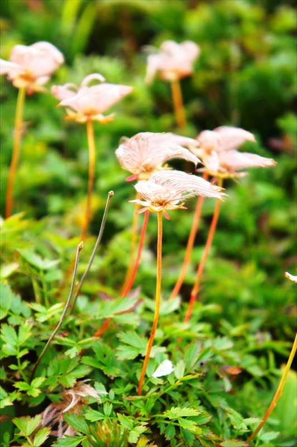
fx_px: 1023
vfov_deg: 24.6
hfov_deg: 16.5
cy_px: 224
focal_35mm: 82
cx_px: 148
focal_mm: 55
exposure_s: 1/200
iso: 200
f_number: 5.6
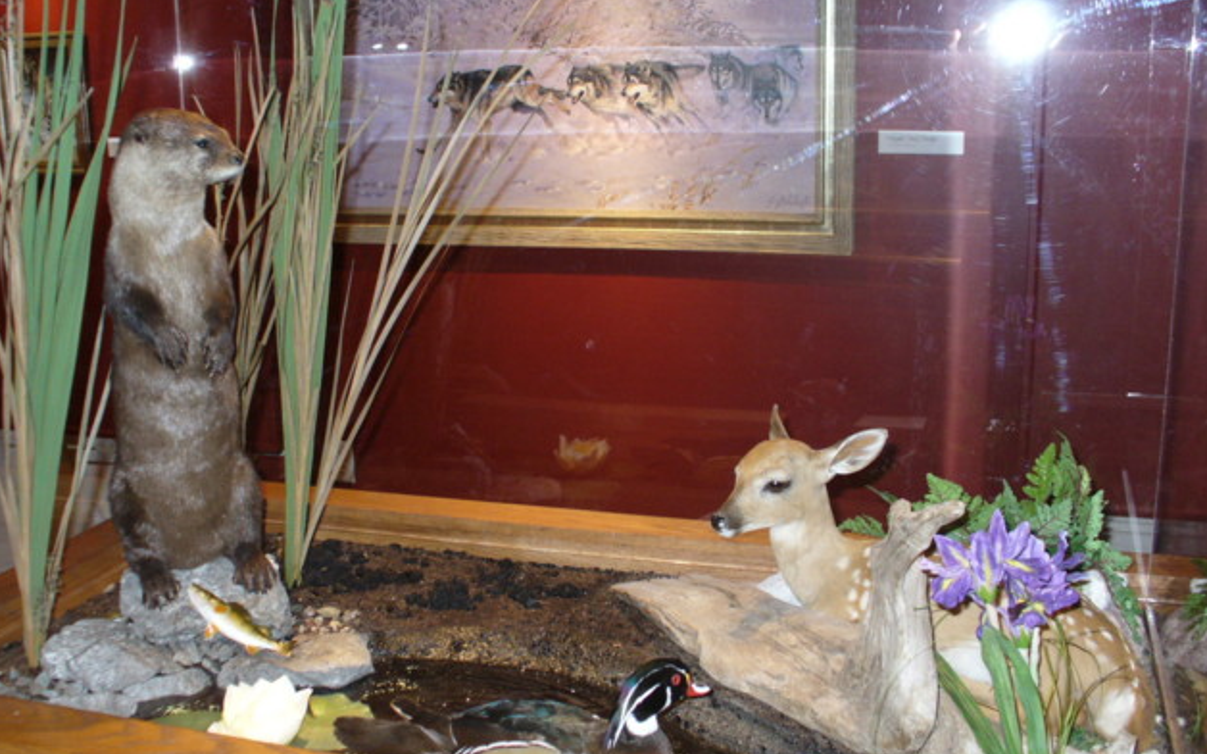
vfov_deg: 31.9
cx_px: 605
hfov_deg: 49.3
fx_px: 1315
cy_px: 410
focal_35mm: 40
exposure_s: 1/60
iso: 150
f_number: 2.8
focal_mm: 6.1
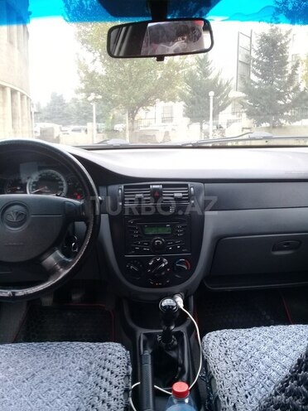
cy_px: 206
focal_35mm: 31
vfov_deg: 58.4
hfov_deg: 45.4
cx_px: 154
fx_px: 368
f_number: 2.2
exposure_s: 1/50
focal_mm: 3.3
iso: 50
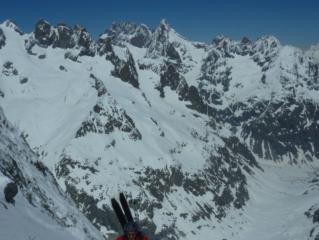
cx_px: 143
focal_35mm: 35
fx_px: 323
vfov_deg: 40.3
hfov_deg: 52.5
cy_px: 158
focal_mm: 4.1
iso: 80
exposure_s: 1/2000
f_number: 6.3
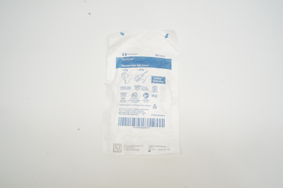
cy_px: 94
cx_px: 142
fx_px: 236
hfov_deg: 62.0
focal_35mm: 30
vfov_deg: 43.5
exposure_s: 1/6
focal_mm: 20
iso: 800
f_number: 22
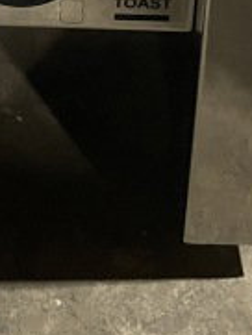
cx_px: 44
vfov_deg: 15.1
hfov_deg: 12.6
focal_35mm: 117
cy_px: -219
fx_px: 1134
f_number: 1.6
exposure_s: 1/50
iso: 500
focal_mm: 4.2
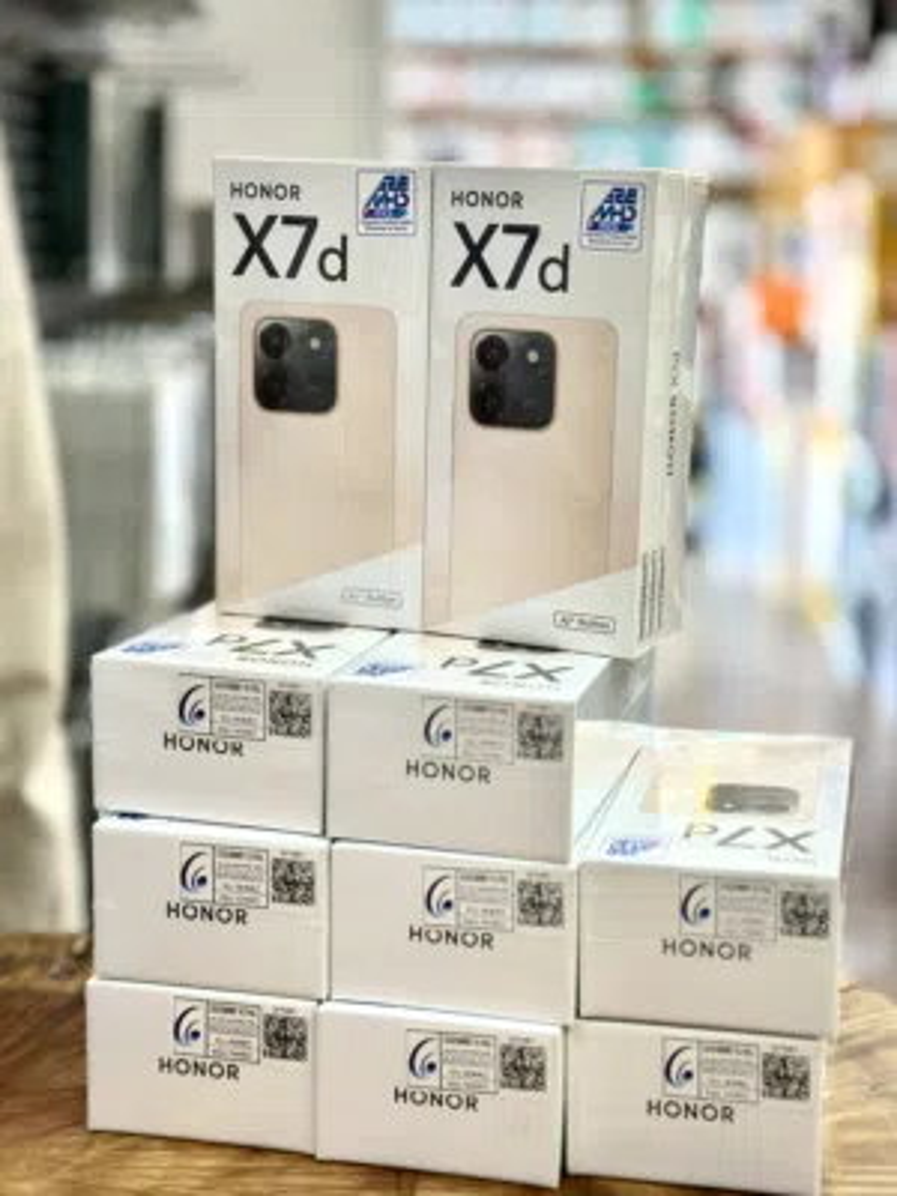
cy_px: 598
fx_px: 1658
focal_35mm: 48
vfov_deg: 39.7
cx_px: 448
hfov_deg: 30.3
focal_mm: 6.86
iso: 125
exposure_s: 1/100
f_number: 1.78
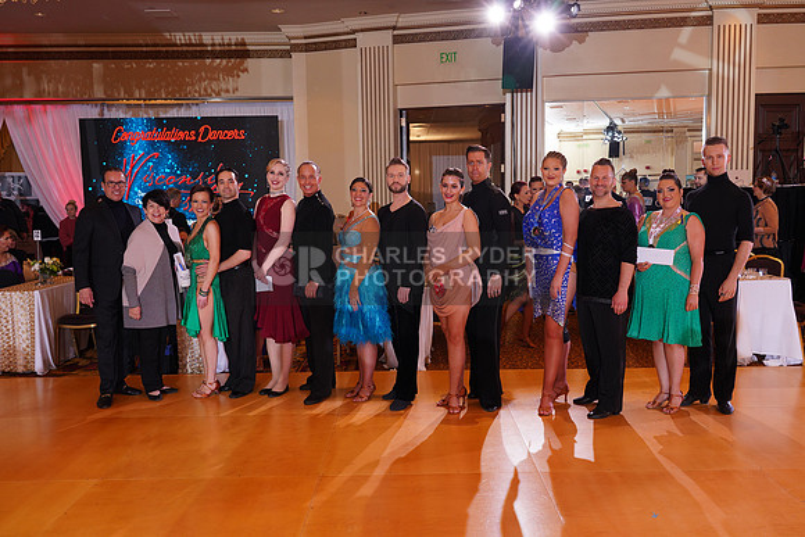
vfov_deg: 40.0
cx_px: 402
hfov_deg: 57.2
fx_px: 738
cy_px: 268
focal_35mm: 33
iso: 1600
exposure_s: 1/200
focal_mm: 33
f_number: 5.6
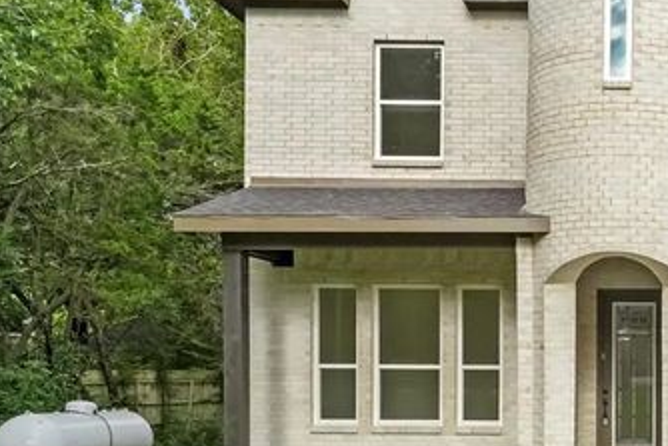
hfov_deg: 35.1
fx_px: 938
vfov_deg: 26.1
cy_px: 381
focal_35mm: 51
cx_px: 686
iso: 2500
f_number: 8
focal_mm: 11
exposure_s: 1/1000
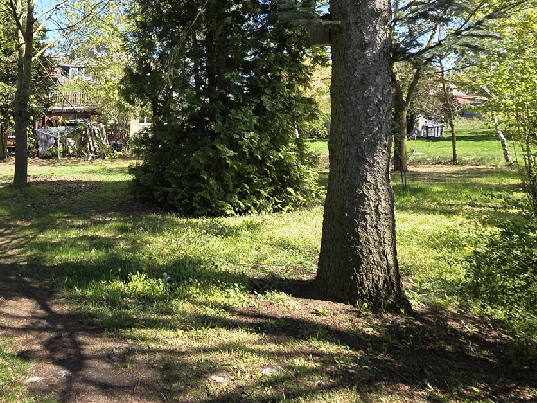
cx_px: 66
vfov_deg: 48.4
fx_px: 434
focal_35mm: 28
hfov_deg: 56.0
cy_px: 116
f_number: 1.9
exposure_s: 1/443
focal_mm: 2.2
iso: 40
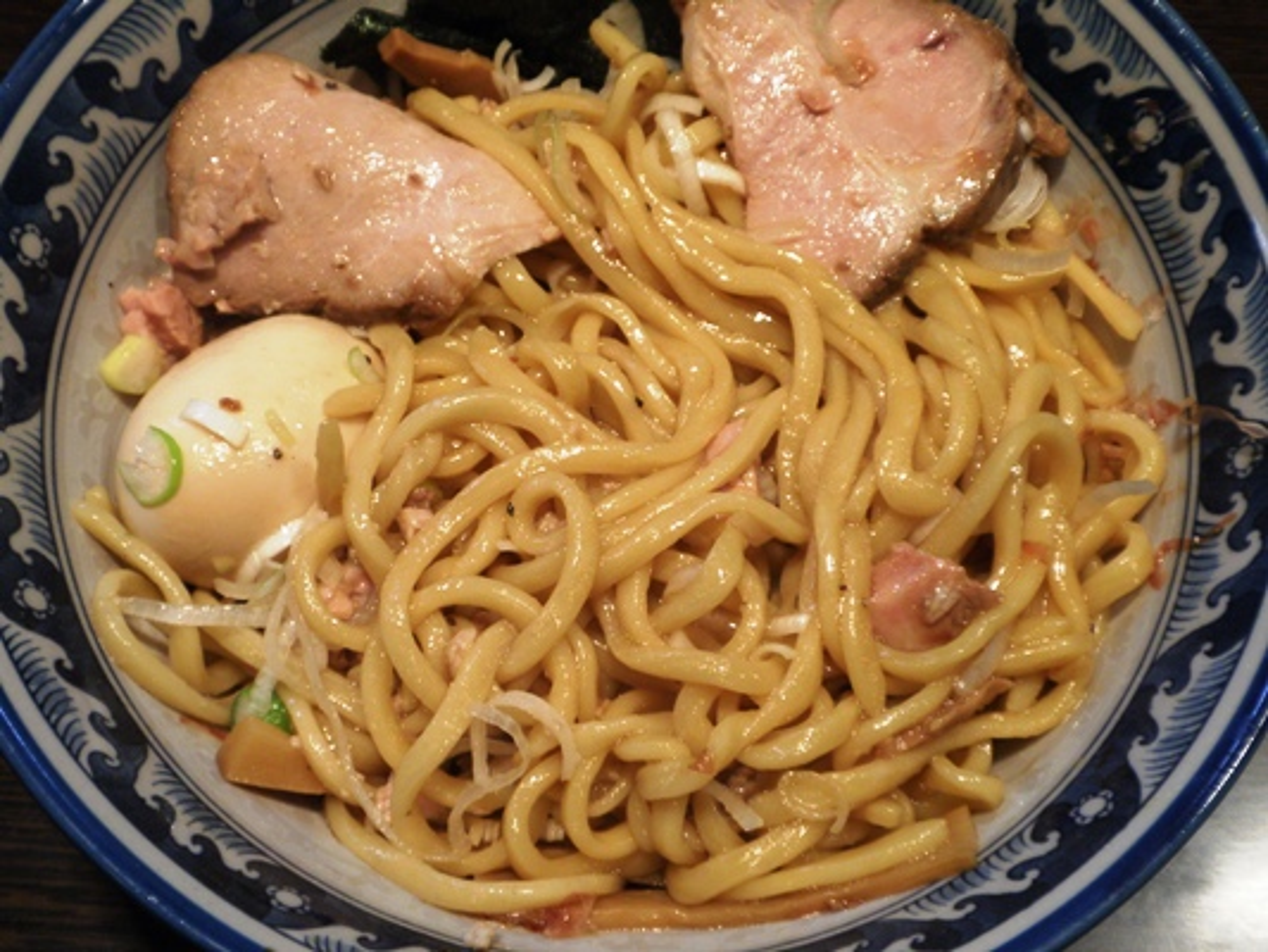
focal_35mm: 52
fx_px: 1905
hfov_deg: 36.8
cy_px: 476
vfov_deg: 28.0
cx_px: 634
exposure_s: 1/25
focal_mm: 9.1
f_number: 4.3
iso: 100
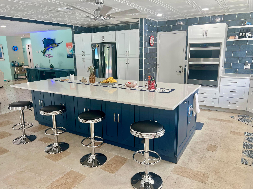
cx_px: 126
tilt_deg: -12.4
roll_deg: +1.4
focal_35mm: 26
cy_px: 94
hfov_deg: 67.3
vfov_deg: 53.1
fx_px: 190
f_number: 1.5
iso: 80
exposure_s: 1/120
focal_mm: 5.7
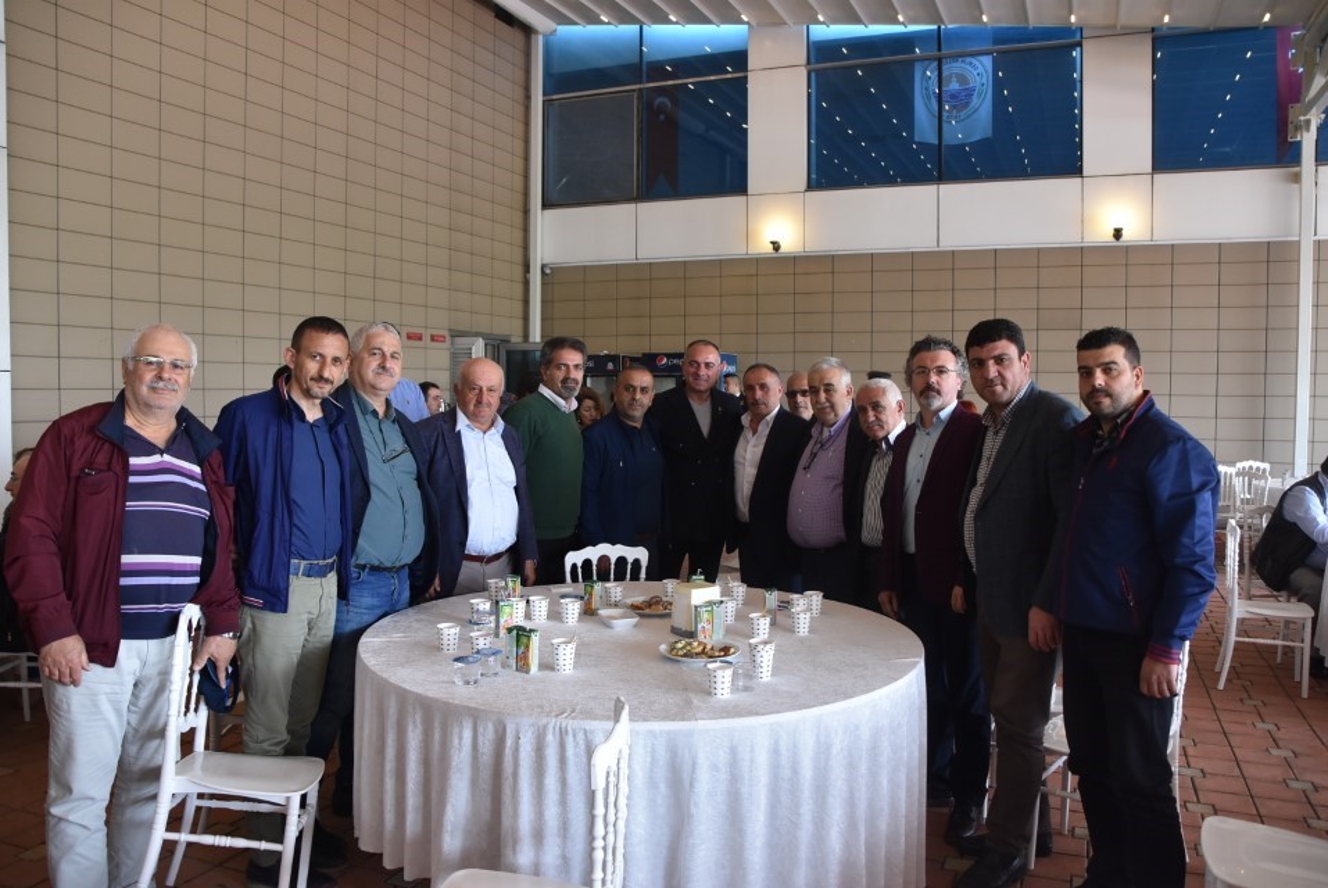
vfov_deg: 48.0
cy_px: 444
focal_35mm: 27
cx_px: 664
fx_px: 997
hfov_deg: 67.3
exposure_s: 1/80
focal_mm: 18
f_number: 4.5
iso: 800
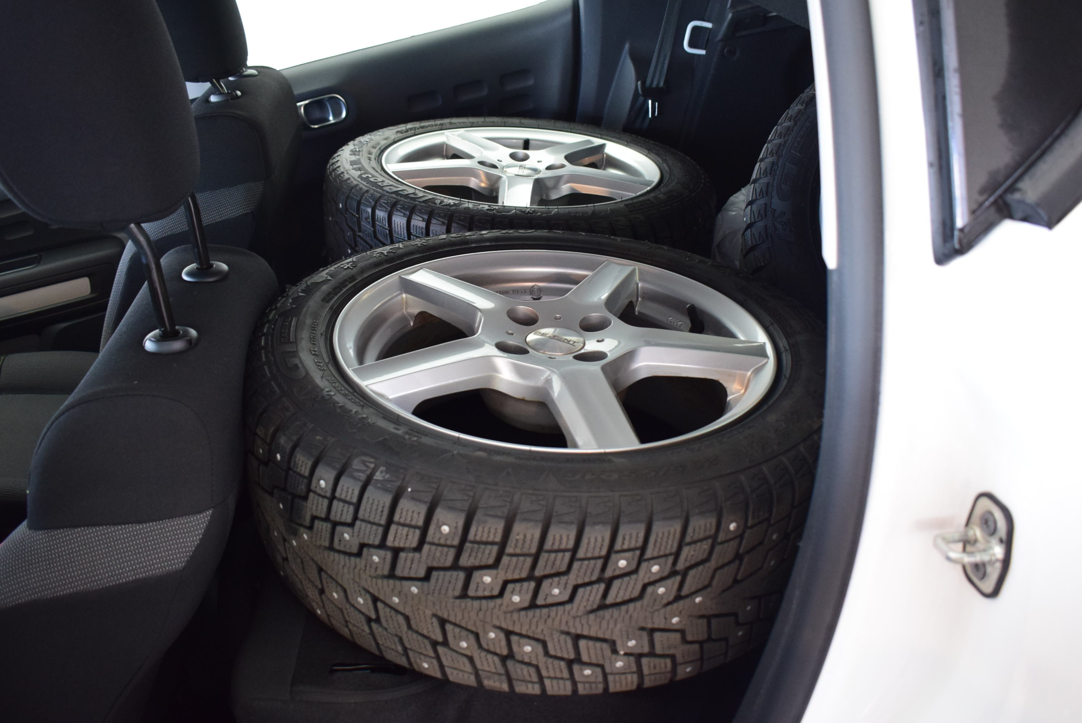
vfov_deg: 40.0
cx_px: 541
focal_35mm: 33
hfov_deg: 57.2
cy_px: 362
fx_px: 993
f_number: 4.5
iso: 1600
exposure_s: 1/80
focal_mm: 22
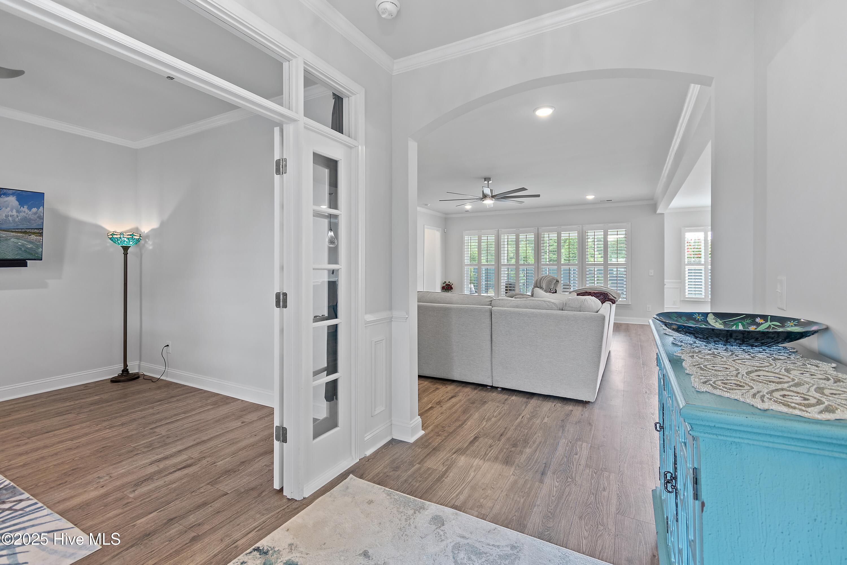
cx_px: 424
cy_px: 282
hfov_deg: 100.4
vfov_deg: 77.3
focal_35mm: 15
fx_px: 353
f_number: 4.5
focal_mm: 10
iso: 100
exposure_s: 1/2
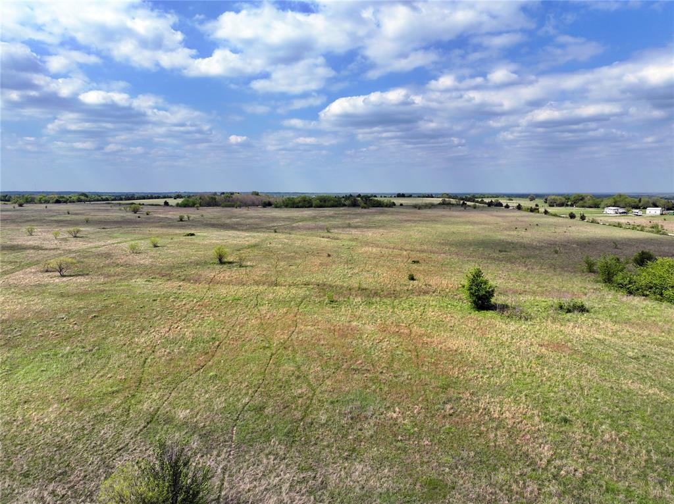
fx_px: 467
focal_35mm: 24
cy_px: 252
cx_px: 337
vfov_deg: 56.7
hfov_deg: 71.6
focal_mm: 12.29
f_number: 2.8
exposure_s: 1/2000
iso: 100
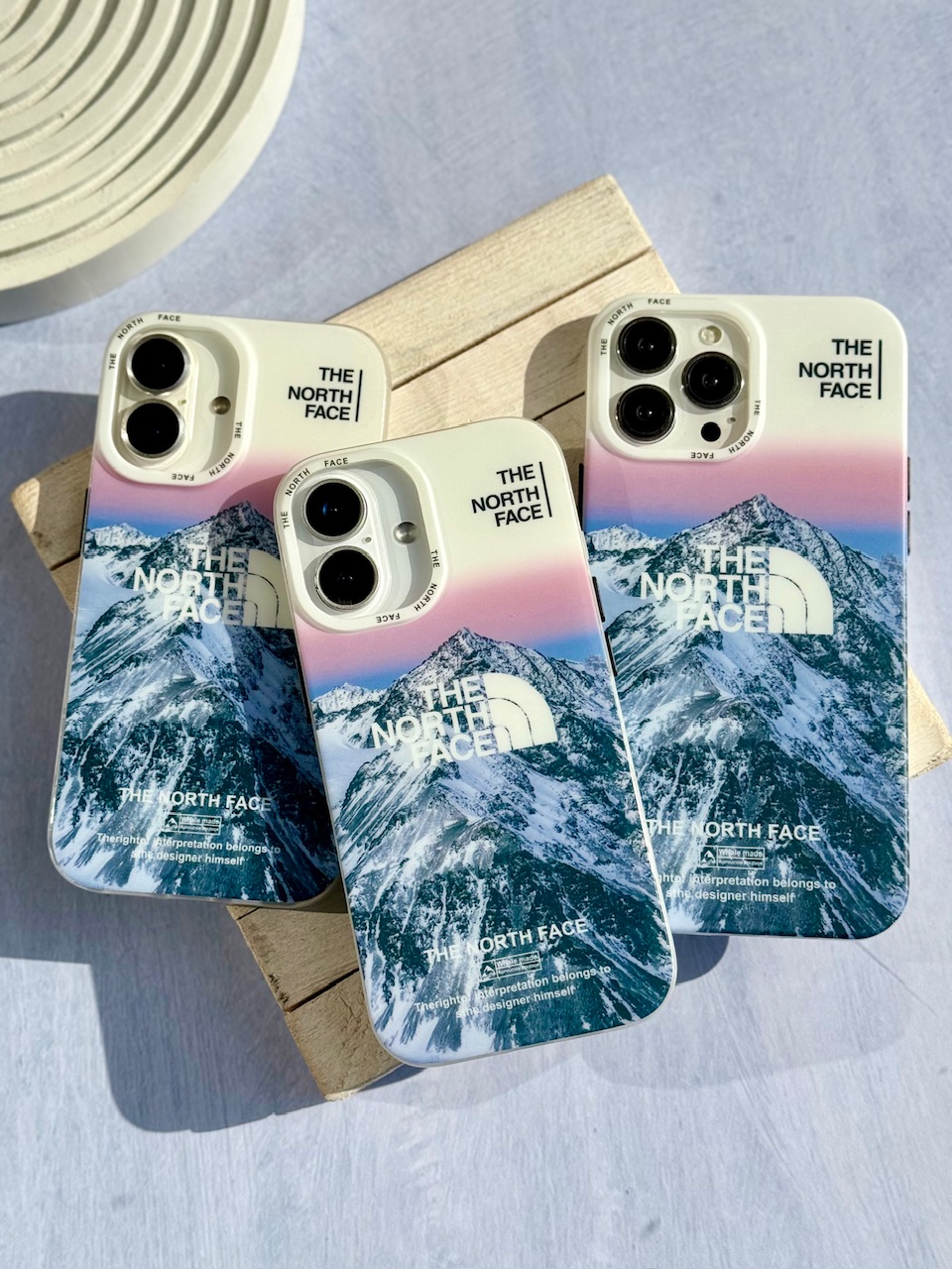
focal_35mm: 48
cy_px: 634
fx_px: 1760
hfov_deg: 30.3
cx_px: 476
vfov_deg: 39.7
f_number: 1.78
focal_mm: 6.76
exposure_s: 1/8772
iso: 64
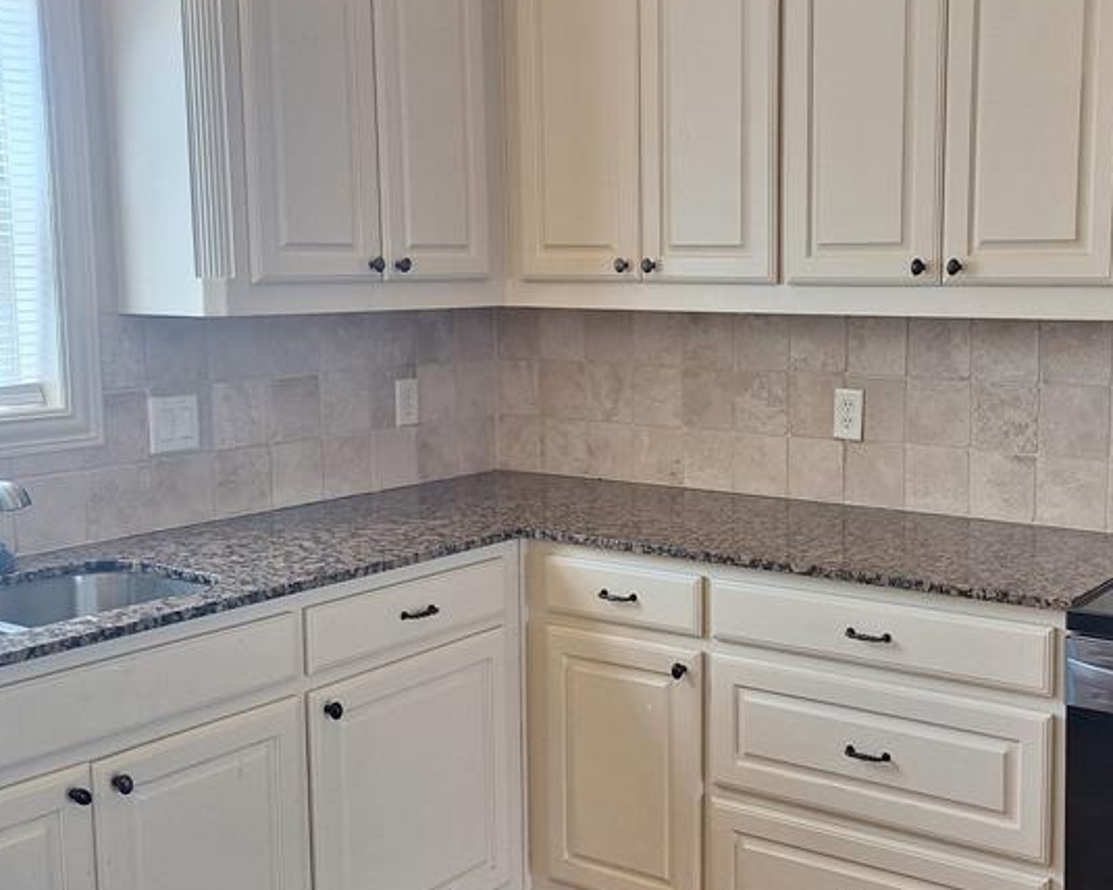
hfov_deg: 42.6
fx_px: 1416
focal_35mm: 43
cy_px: 439
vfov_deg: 34.9
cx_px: 684
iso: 40
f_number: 1.8
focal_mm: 5.54
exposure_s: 1/120
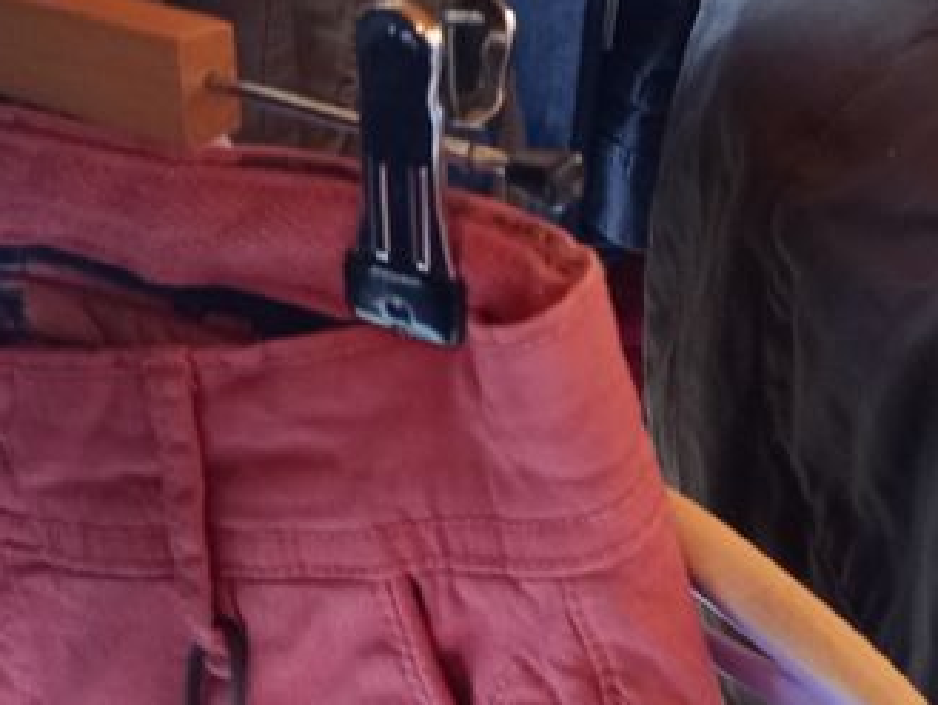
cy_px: 86
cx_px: 1052
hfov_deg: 24.7
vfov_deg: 19.8
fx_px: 1979
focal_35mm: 73
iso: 495
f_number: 1.7
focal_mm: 5.24
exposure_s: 1/16.7
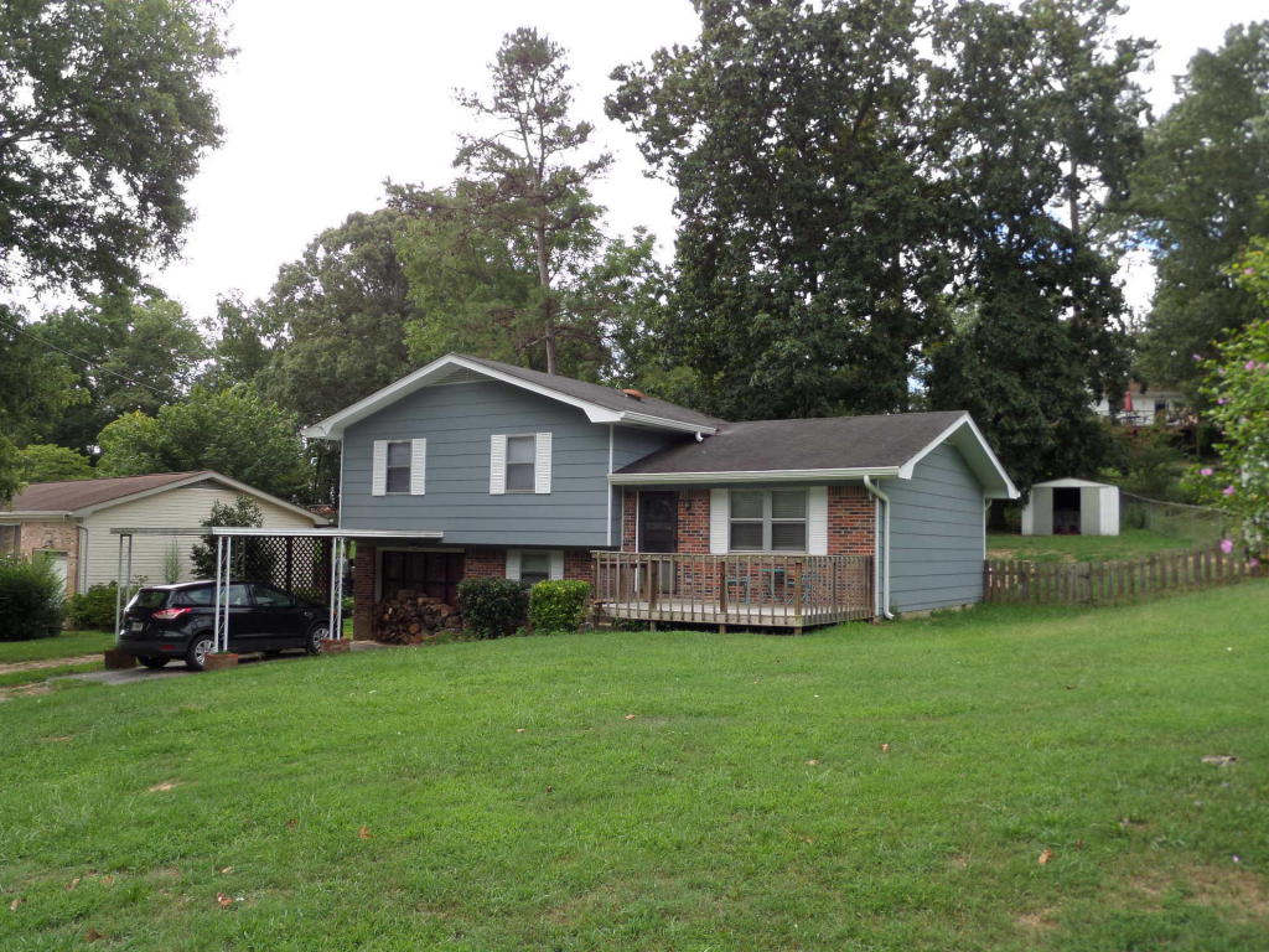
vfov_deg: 44.2
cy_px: 476
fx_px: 1173
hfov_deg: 56.8
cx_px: 634
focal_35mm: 32
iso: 100
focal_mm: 5.3
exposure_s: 1/350
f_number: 3.4
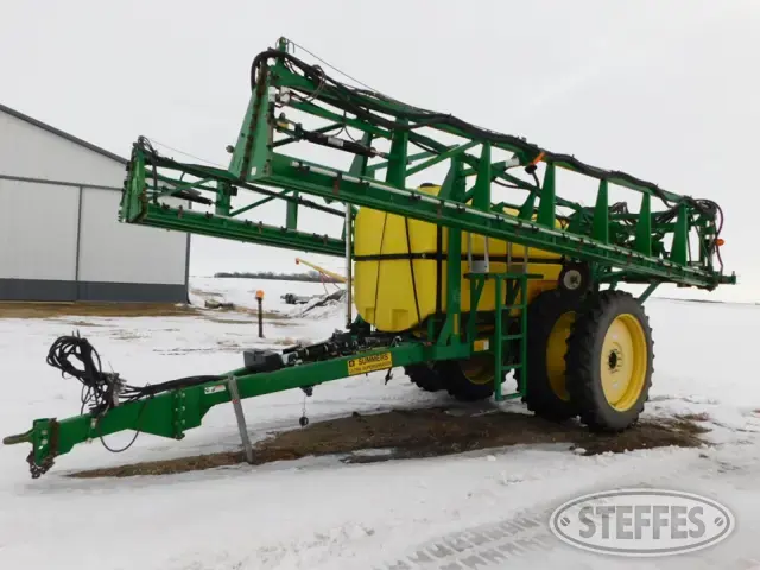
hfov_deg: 71.6
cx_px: 380
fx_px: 527
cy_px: 285
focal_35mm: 24
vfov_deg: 56.8
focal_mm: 4.1
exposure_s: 1/800
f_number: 3
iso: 125
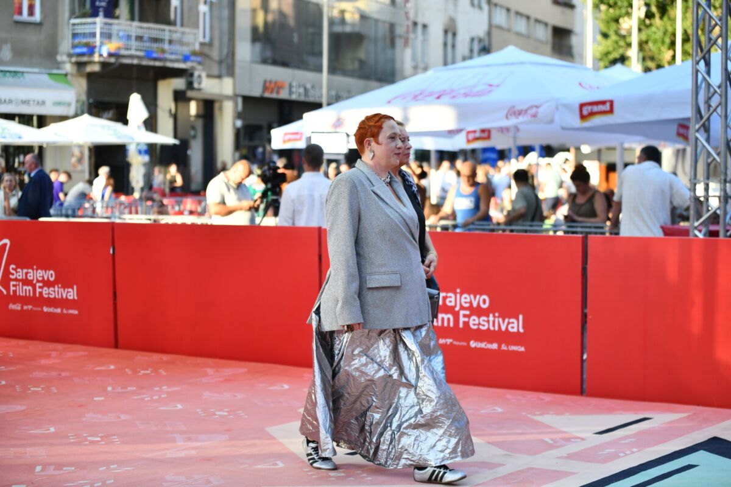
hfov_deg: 28.8
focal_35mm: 70
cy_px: 244
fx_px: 1421
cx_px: 366
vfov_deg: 19.5
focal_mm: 70
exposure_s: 1/1250
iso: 640
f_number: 2.8
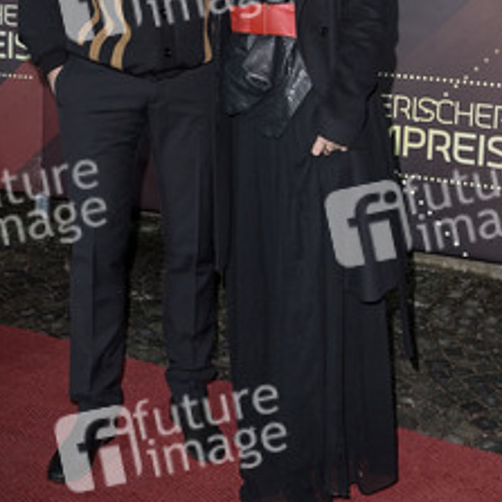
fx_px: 1050
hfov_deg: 26.9
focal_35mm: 64
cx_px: 236
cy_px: 101
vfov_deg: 26.4
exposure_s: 1/250
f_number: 5.6
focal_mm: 42
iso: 640
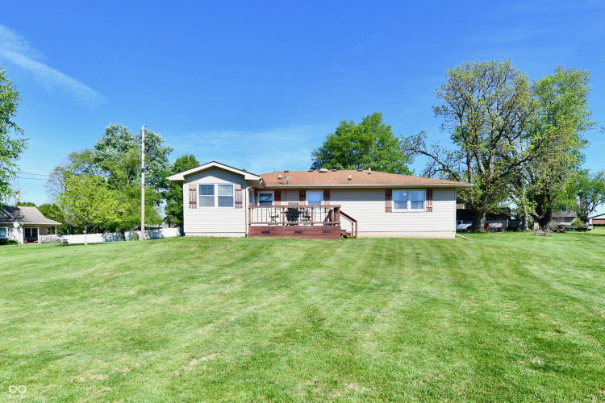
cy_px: 202
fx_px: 235
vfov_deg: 81.2
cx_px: 302
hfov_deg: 104.3
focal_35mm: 14
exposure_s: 1/500
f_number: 11
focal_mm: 14
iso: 640
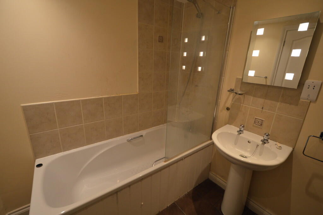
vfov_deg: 77.2
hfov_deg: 100.4
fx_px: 134
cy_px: 108
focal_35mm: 15
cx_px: 162
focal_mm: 10
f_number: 3.5
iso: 400
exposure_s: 1/60
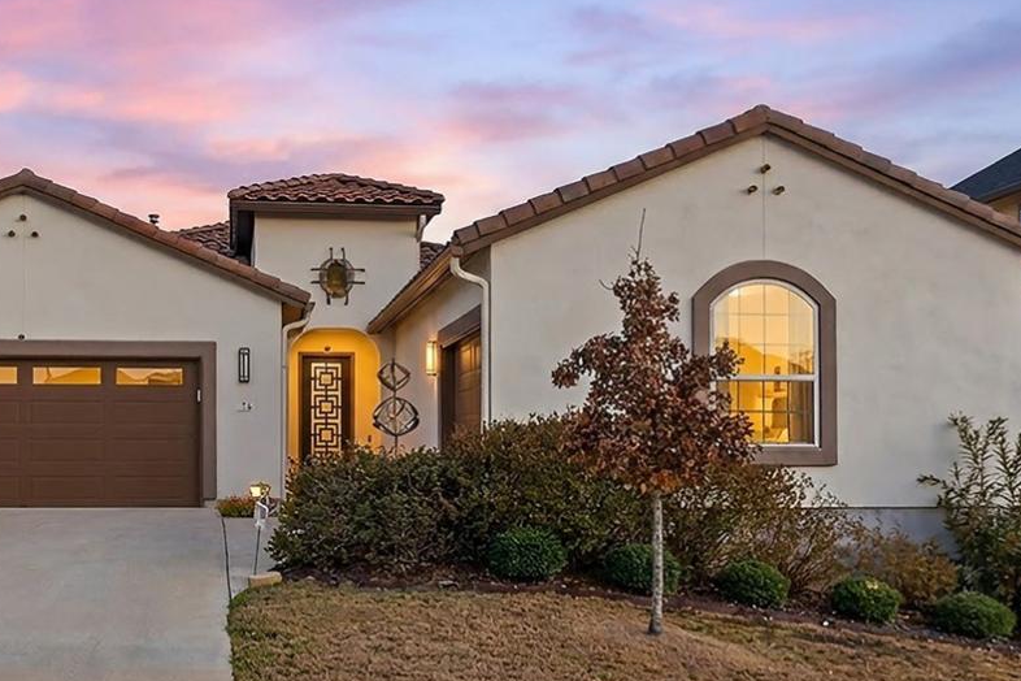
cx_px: 392
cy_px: 352
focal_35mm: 33
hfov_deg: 56.6
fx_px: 936
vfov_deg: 40.0
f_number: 7.1
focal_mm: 16
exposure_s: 1/8000
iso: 160
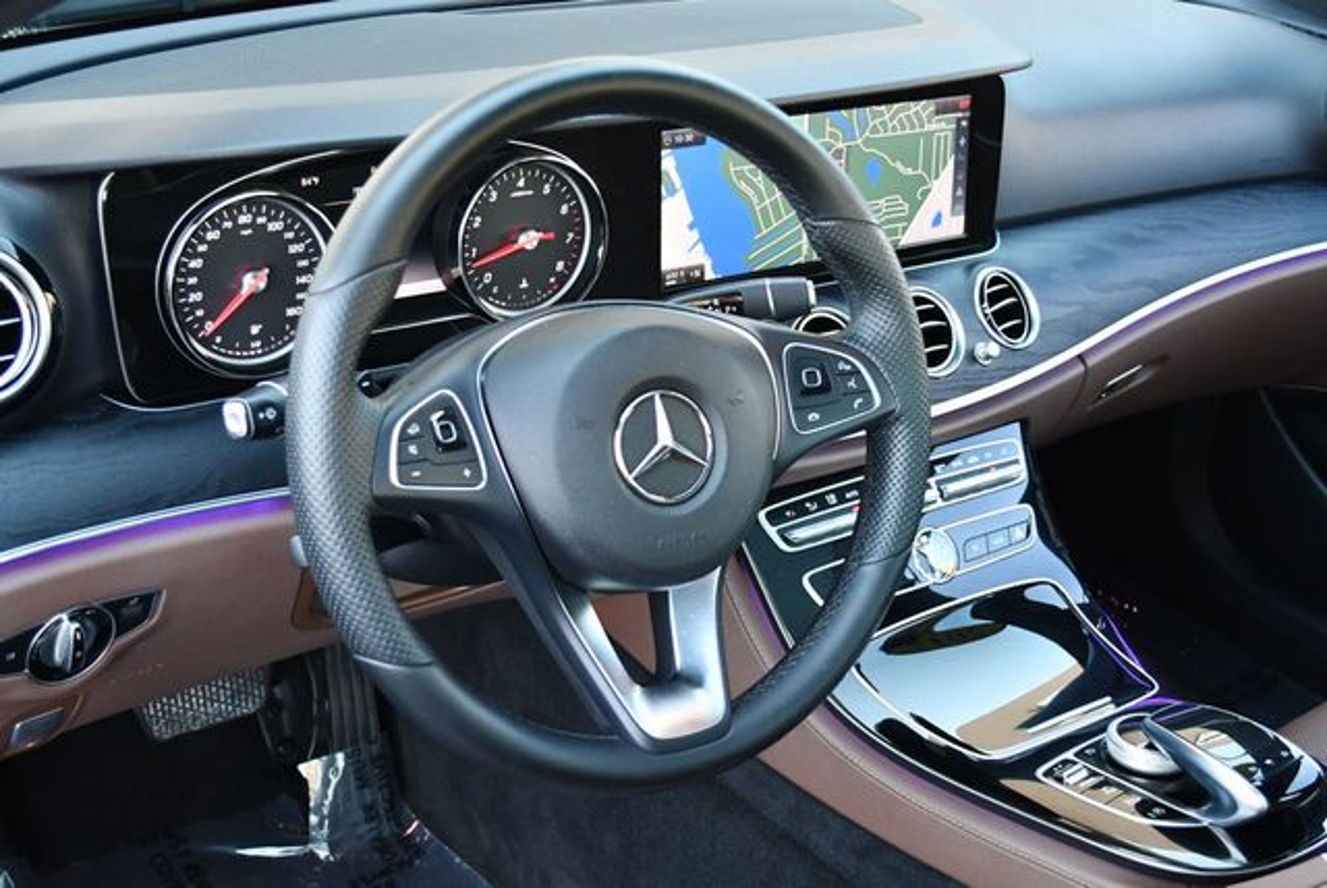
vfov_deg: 28.1
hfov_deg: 41.1
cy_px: 444
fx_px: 1771
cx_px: 664
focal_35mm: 48
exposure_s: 1/125
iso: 1100
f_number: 4
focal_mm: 24
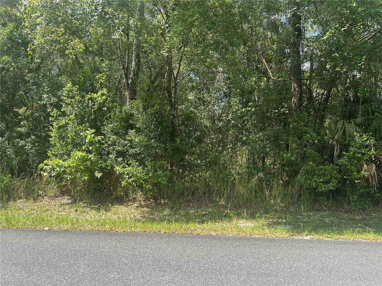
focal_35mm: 26
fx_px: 287
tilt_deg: -0.8
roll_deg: -1.9
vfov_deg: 53.1
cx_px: 191
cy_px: 143
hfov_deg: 67.3
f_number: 1.5
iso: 50
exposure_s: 1/917
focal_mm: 5.7
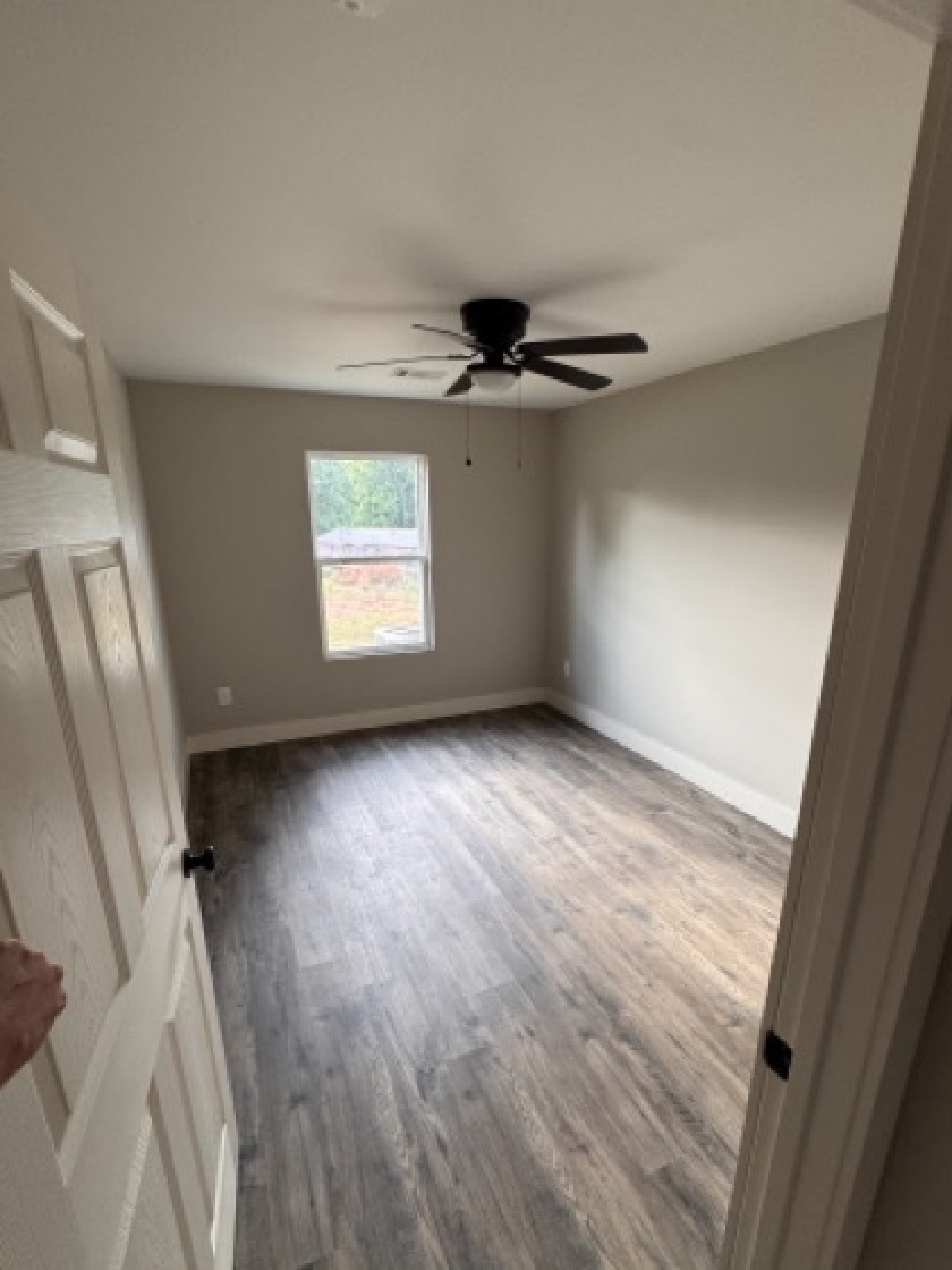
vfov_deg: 94.2
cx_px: 481
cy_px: 696
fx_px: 587
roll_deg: +0.9
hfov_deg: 78.1
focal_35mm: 16
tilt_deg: -18.5
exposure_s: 1/99
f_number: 2.2
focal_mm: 2.22
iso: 125
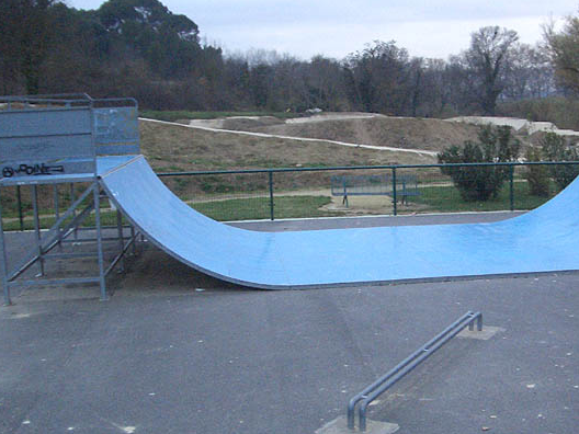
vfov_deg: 27.5
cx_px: 416
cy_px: 256
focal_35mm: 53
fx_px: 886
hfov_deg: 35.6
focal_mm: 5.8
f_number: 2.6
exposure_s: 1/60
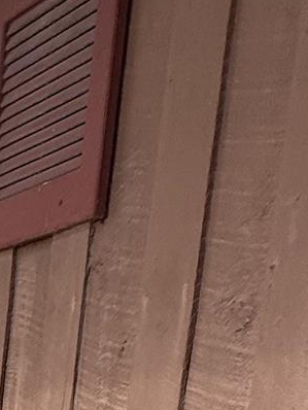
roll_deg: -1.8
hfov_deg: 14.1
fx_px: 960
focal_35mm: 81
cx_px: -376
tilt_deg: -10.2
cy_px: 653
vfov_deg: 20.0
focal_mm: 2.22
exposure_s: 1/149
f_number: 2.2
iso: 64
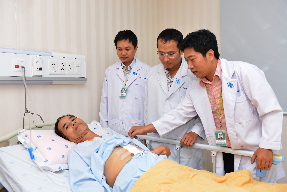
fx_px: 255
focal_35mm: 32
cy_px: 96
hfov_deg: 58.7
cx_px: 144
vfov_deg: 41.1
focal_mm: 32
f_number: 4.5
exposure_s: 1/160
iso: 320
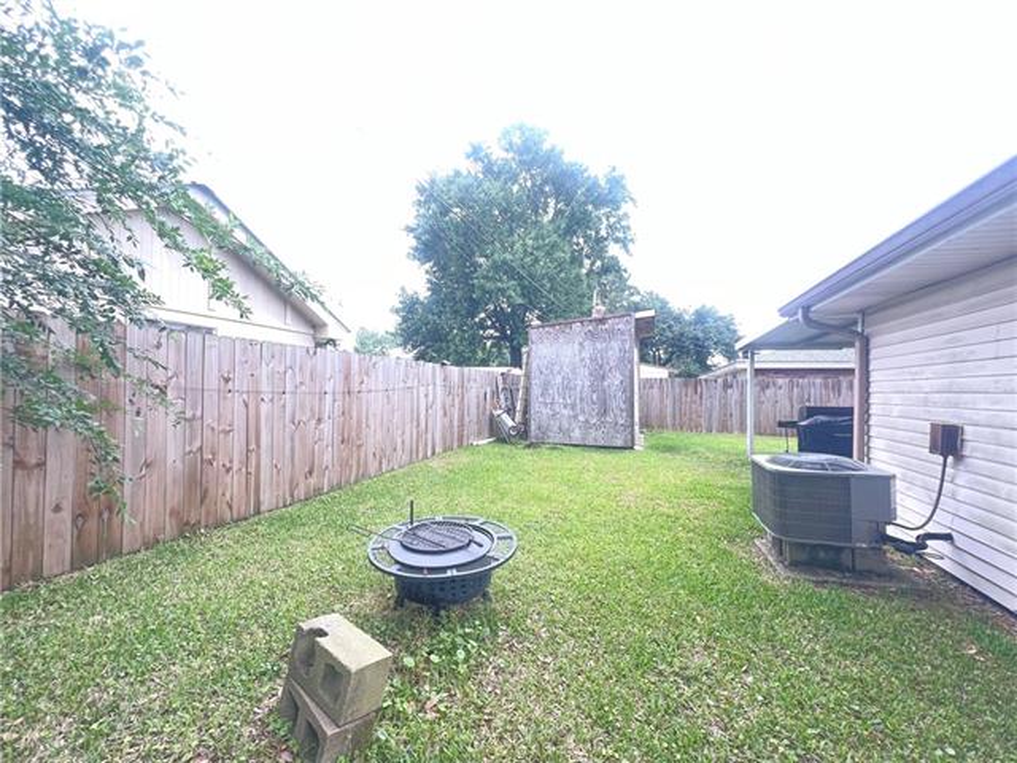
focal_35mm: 13
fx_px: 382
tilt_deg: +2.0
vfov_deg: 89.9
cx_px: 508
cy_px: 382
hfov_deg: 106.2
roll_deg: -1.1
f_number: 1.8
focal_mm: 1.57
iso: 100
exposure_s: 1/120
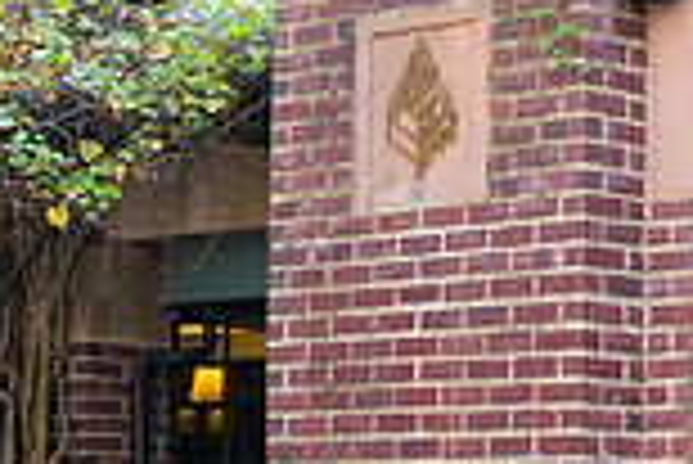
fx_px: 3256
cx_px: 850
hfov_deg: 11.9
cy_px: 277
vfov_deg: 8.1
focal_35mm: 169
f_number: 4.5
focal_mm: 30
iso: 320
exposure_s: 1/160
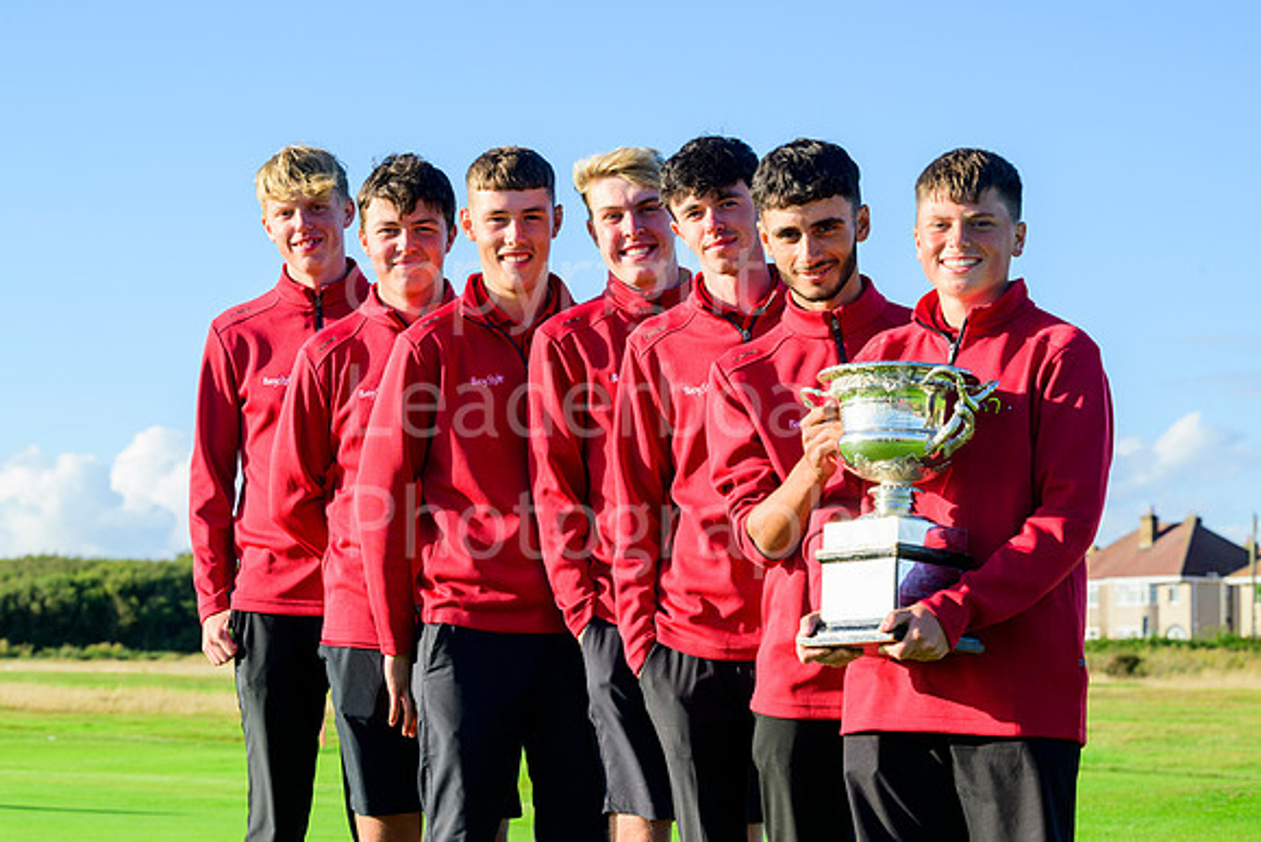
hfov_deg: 22.1
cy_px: 421
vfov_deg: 14.9
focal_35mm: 92
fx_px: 3223
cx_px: 630
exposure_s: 1/400
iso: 400
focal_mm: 92
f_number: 8
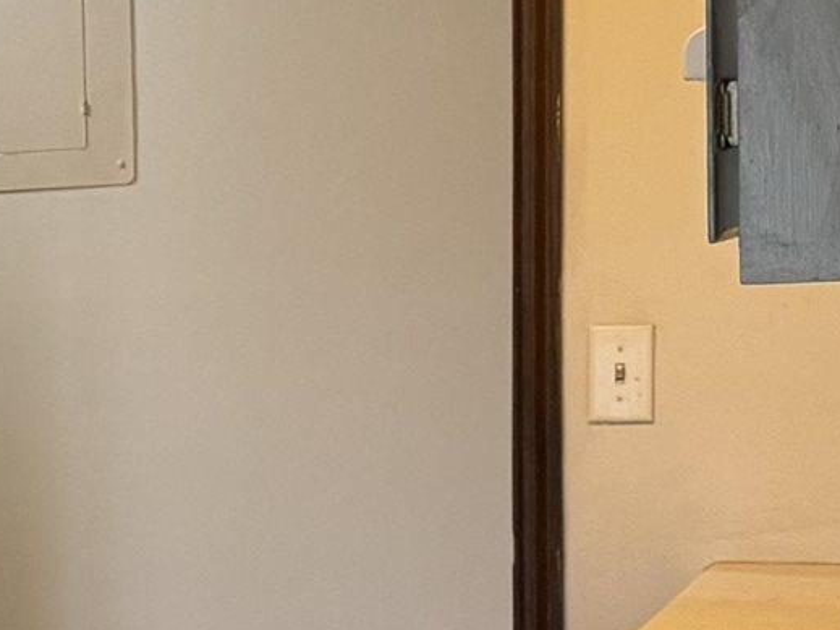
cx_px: -592
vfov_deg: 10.4
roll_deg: +2.3
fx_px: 3445
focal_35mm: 142
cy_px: 609
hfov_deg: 12.8
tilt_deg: -6.2
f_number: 1.78
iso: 250
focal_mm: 6.76
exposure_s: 1/60
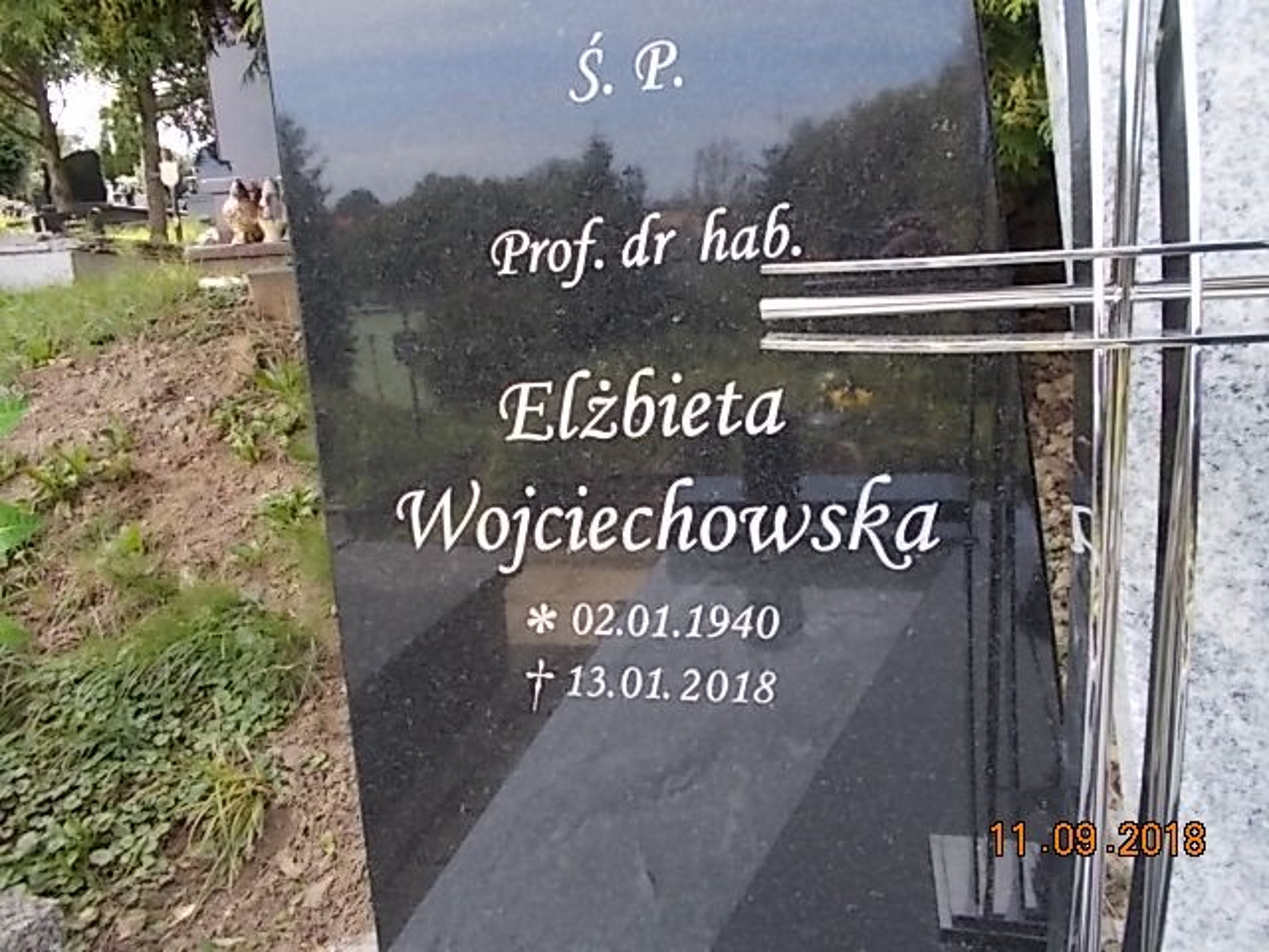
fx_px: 953
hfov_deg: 67.3
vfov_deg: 53.1
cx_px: 634
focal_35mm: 26
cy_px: 476
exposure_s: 1/125
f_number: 3.2
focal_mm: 4.6
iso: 80
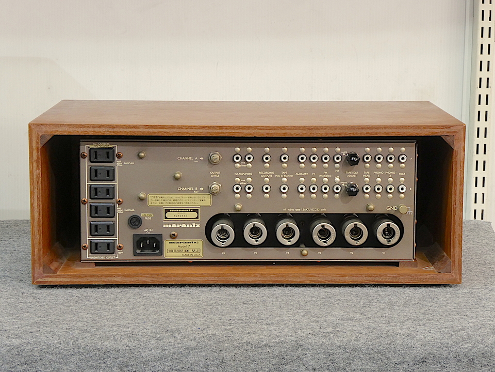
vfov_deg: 17.6
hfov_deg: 23.3
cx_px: 248
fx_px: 1201
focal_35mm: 84
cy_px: 186
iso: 200
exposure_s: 1/3.2
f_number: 8
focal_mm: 15
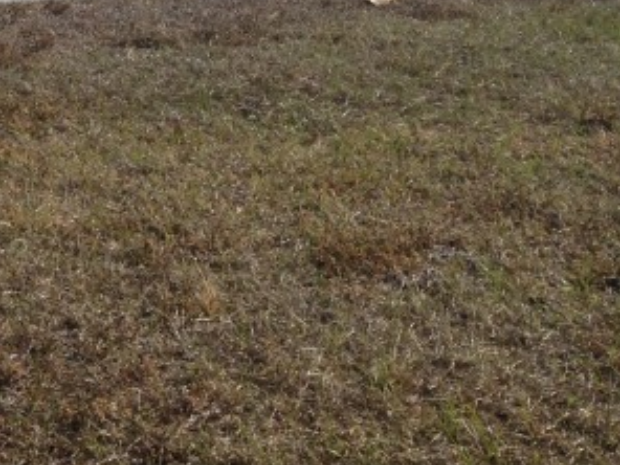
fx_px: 2167
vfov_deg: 11.8
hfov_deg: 14.6
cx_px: -438
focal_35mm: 121
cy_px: -191
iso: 64
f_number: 2.4
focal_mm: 4.3
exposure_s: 1/1577
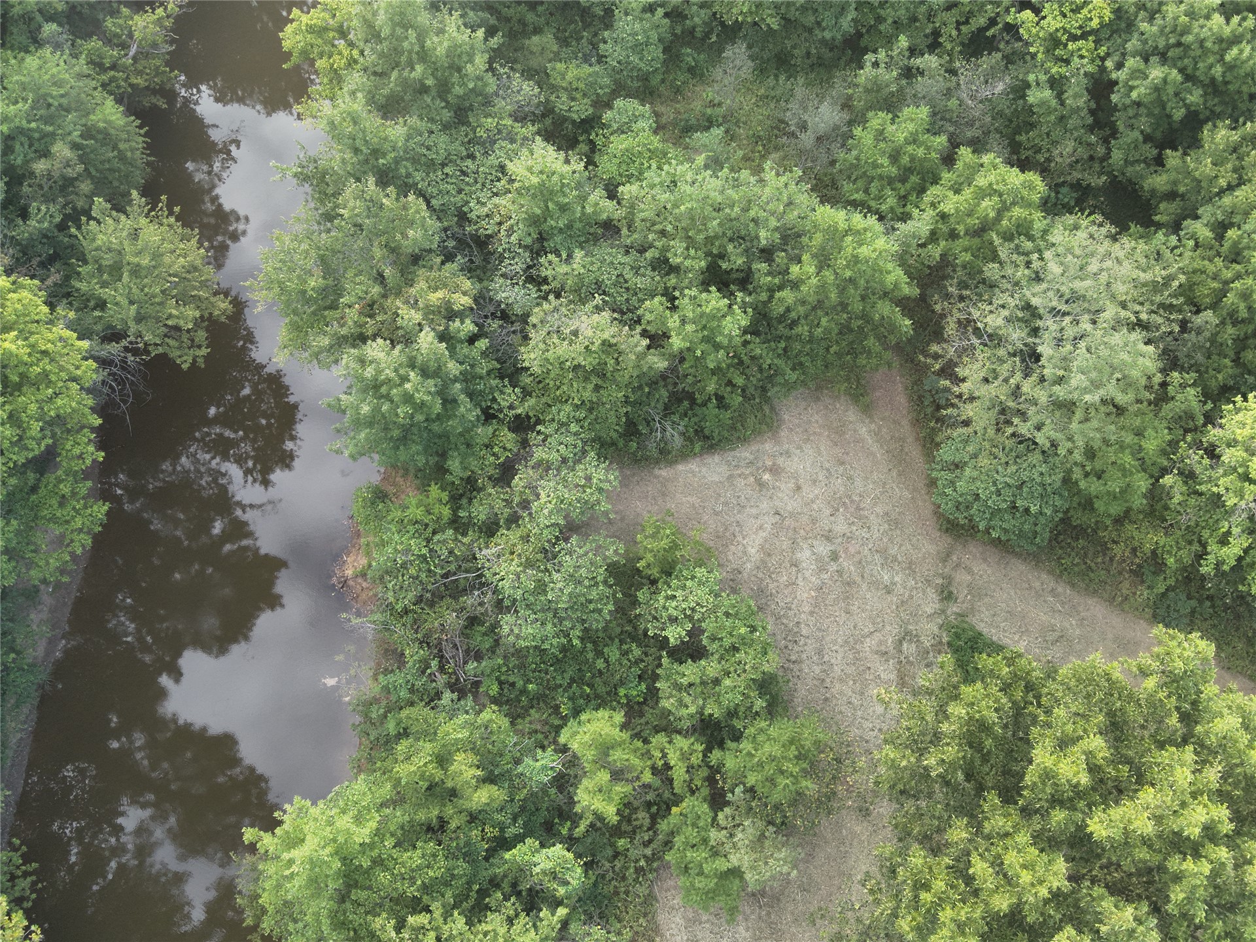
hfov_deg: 71.6
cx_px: 628
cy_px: 471
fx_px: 871
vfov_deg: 56.8
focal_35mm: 24
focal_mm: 4.4
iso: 340
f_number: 2.8
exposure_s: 1/100
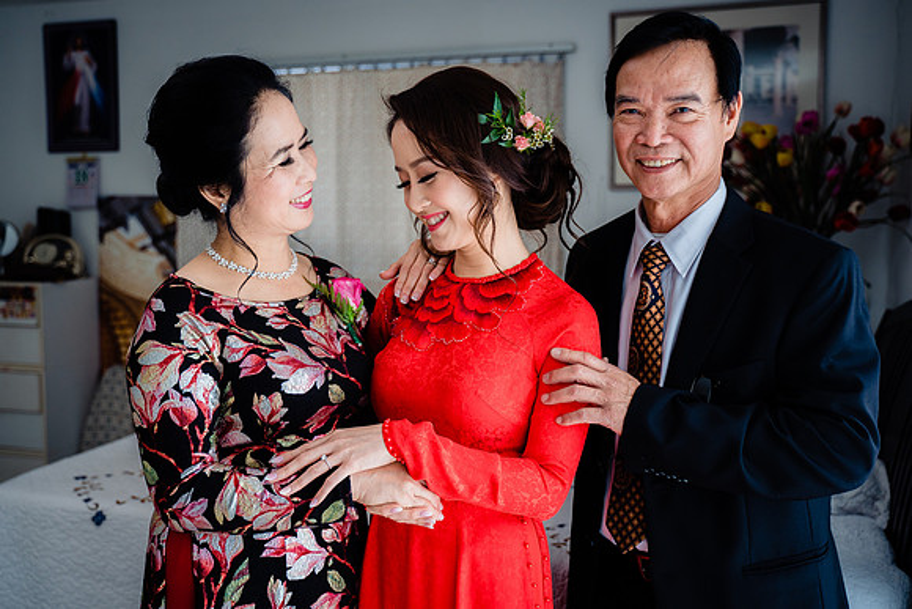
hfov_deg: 51.9
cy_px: 304
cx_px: 456
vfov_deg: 36.0
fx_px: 938
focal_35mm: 37
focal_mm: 37
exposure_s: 1/320
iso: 250
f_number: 3.2
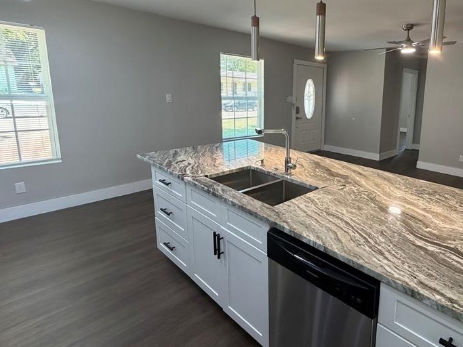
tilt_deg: -9.9
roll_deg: -1.7
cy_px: 139
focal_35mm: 21
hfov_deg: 74.2
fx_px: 281
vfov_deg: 62.9
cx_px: 338
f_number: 2.2
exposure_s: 1/120
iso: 320
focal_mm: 2.22
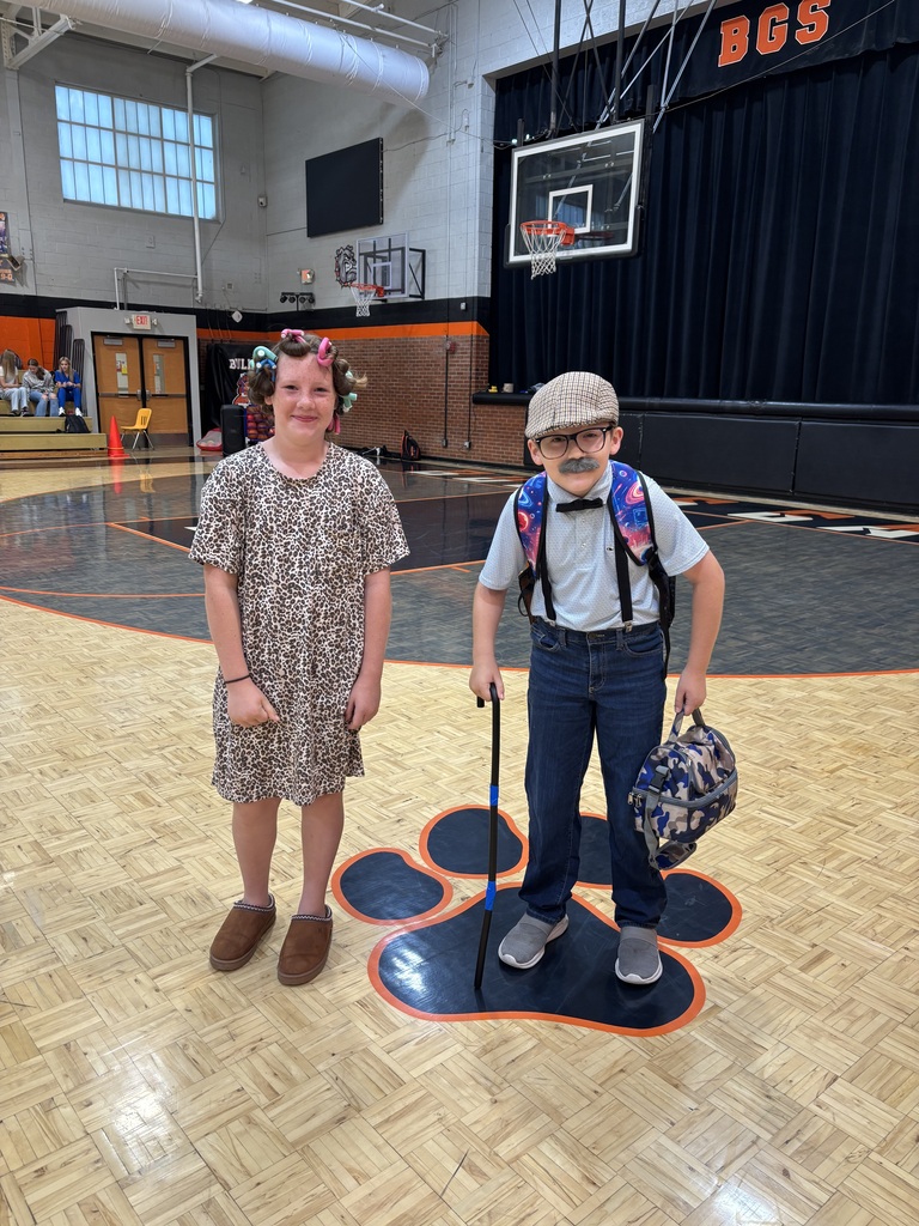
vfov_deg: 67.3
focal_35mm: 26
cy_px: 613
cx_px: 460
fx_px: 920
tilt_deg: -12.6
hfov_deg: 53.1
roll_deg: -1.3
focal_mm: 5.96
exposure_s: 1/60
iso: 100
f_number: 1.6
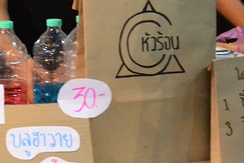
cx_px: 25
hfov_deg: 14.8
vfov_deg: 10.0
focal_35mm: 137
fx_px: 929
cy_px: 40
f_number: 5
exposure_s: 1/25
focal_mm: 32
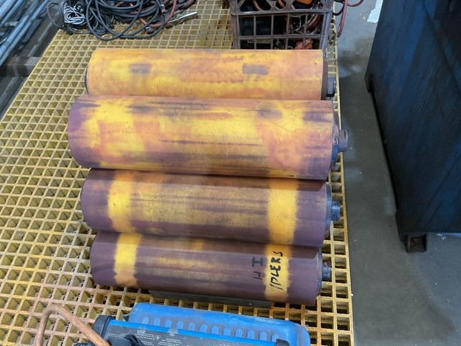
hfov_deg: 61.7
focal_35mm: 29
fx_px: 386
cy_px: 173
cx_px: 230
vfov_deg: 48.2
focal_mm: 3
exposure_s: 1/60
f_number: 1.8
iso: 160
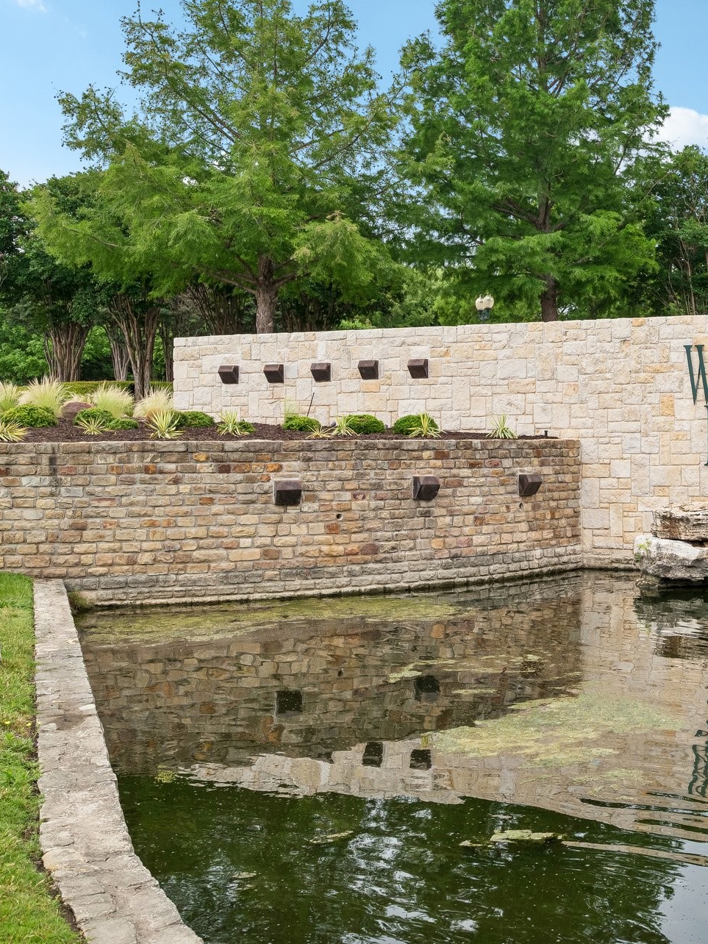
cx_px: 736
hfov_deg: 29.1
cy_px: 443
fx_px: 1254
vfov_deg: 41.2
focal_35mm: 46
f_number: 8
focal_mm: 30
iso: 400
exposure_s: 1/640
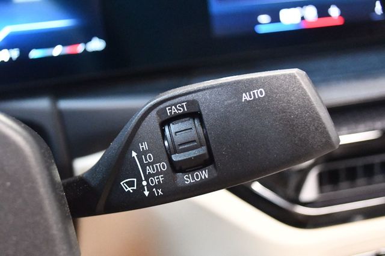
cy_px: 128
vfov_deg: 29.8
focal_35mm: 45
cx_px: 192
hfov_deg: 43.6
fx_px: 481
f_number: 4.5
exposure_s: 1/60
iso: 12800
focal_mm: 30
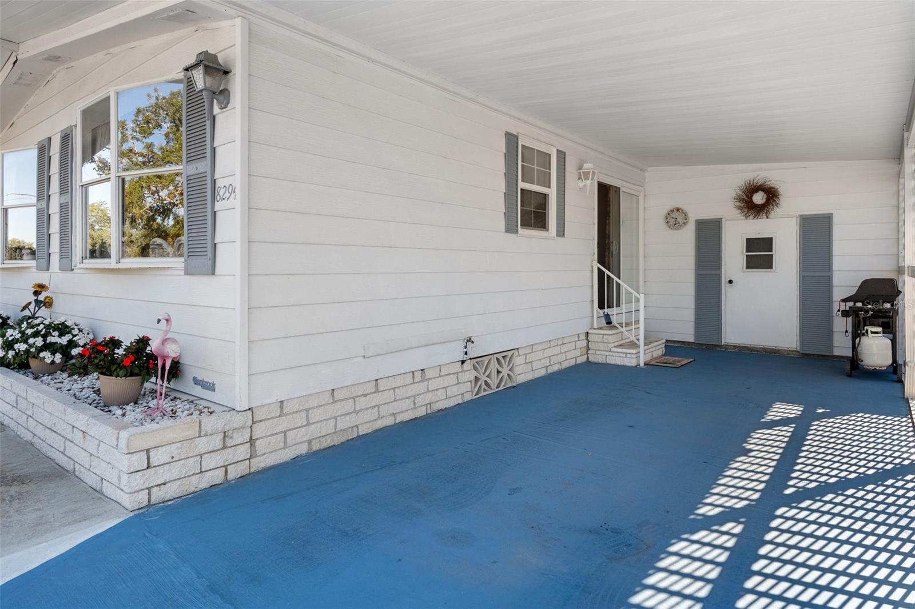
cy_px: 304
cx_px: 458
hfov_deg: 85.4
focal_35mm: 20
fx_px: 495
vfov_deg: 63.2
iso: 640
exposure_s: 1/320
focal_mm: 13
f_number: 8
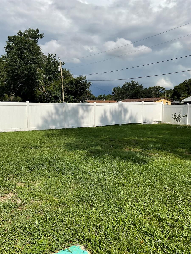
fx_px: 213
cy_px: 127
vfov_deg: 61.7
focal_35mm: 29
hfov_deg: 48.2
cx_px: 96
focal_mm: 3
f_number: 1.8
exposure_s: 1/3534
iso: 16
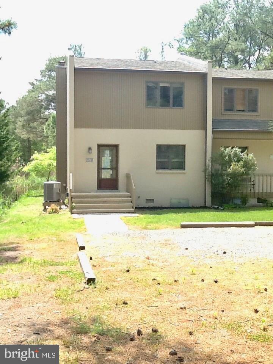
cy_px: 182
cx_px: 136
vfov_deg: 42.9
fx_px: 463
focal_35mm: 44
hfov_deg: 32.9
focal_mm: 2.03
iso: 40
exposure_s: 1/405
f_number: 2.4
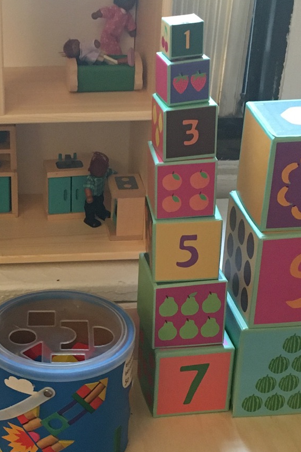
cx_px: 44
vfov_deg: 27.8
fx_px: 903
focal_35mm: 72
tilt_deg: -33.9
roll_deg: +0.7
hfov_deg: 18.7
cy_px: 313
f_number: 2.2
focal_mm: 4.15
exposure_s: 1/20
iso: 200
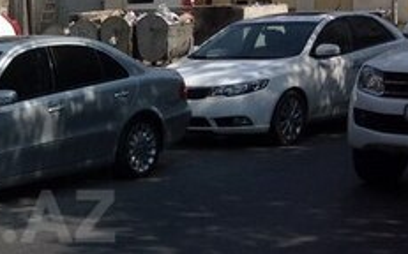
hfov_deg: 18.7
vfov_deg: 12.3
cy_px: 216
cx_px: -65
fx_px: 1178
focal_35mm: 106
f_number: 2.4
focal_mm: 4.28
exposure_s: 1/2016
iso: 50
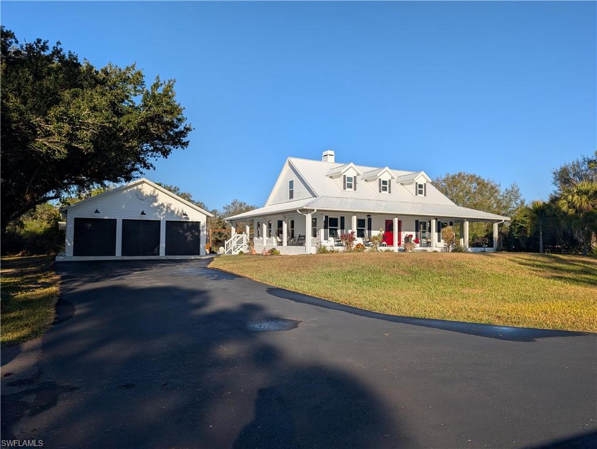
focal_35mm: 24
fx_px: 414
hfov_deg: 71.5
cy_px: 224
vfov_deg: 56.9
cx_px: 298
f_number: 1.68
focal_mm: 6.9
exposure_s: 1/1471
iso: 20
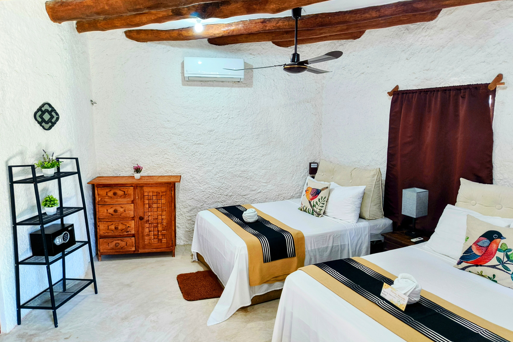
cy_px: 177
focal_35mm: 24
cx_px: 257
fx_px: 342
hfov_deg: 73.7
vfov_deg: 53.1
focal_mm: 5.25
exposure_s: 1/60
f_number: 1.75
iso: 850
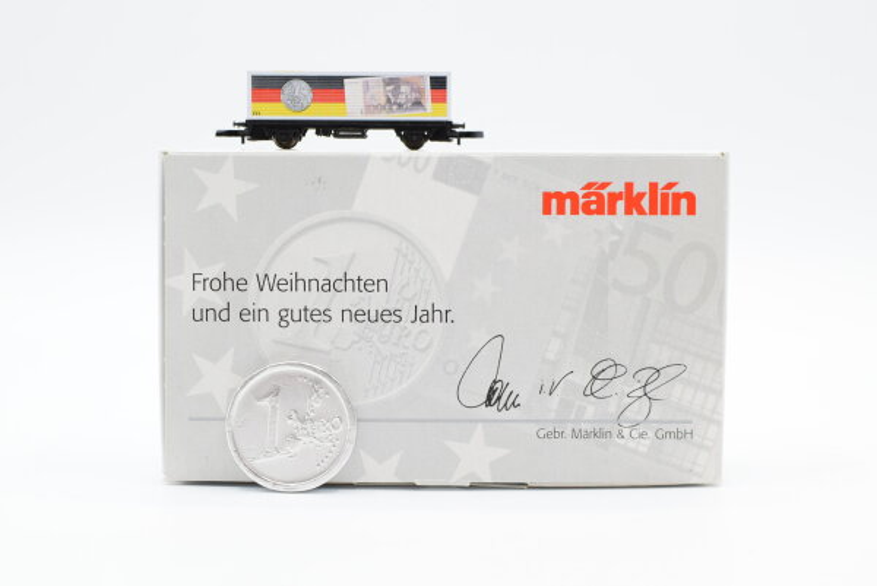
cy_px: 293
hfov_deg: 37.8
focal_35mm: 52
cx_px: 438
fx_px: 1280
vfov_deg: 25.8
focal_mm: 35
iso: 500
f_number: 8
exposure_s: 1/125
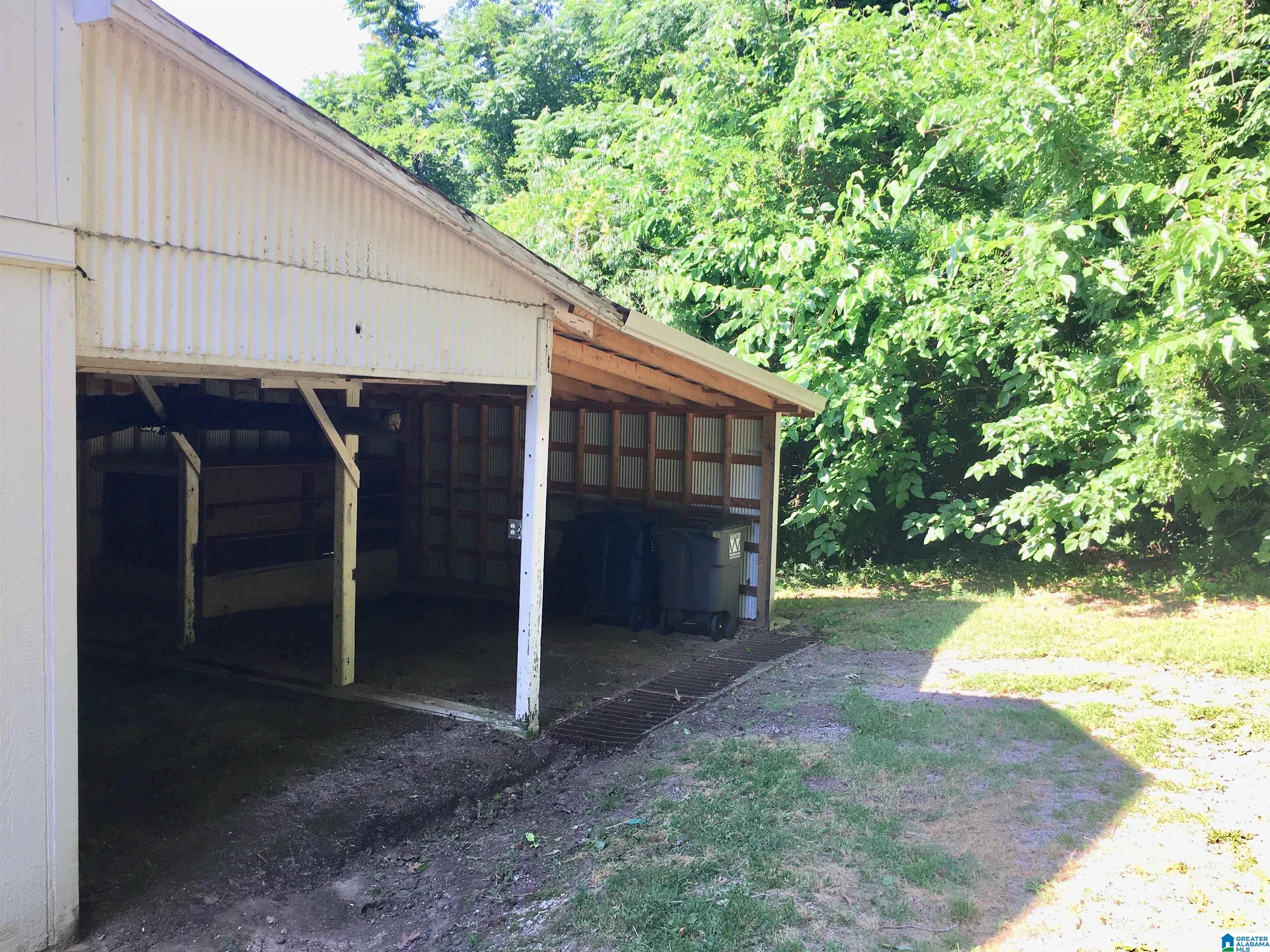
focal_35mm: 29
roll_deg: -2.3
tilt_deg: -5.1
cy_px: 476
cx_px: 635
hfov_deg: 61.7
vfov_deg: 48.2
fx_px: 1064
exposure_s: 1/160
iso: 25
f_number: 2.2
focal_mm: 4.15
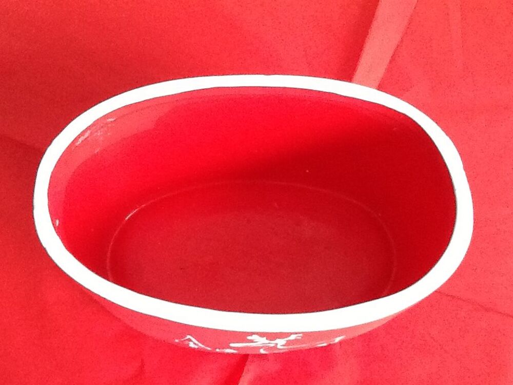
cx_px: 256
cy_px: 192
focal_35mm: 44
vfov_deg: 32.9
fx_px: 652
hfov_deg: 42.9
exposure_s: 1/24
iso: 320
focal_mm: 2.03
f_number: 2.4
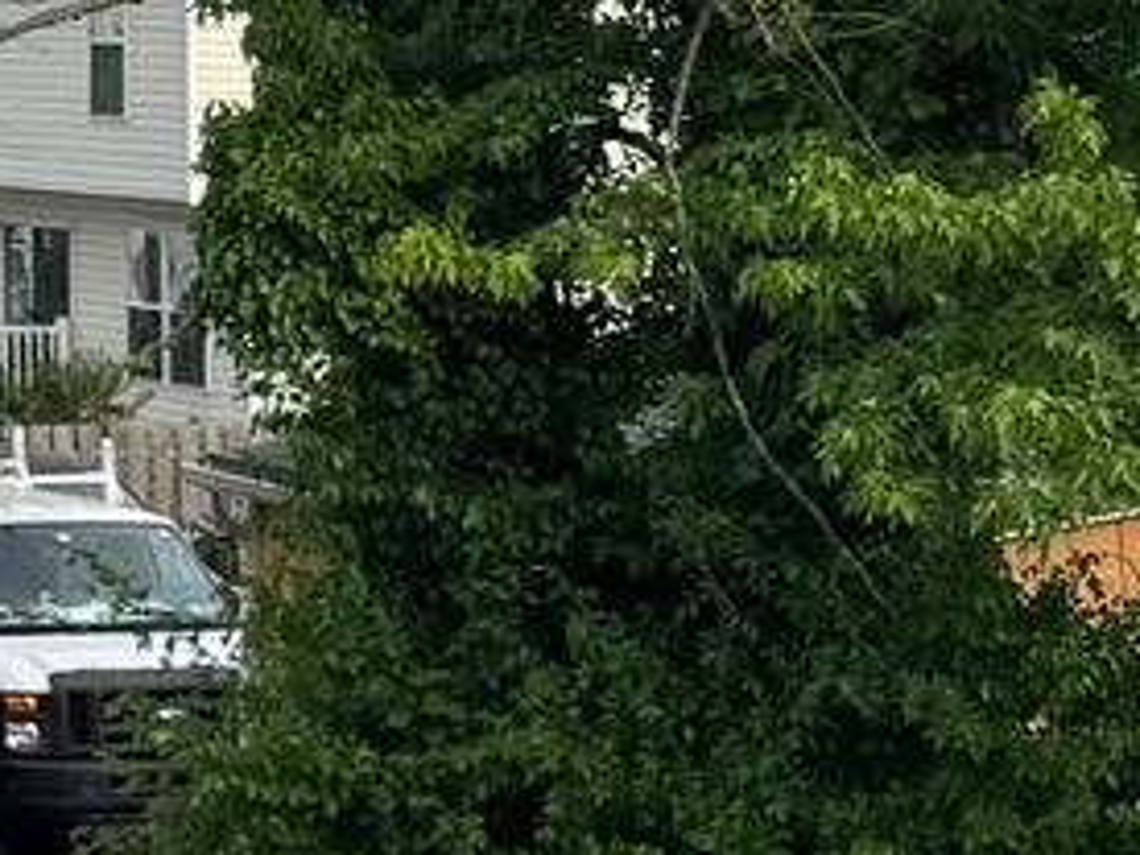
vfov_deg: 8.2
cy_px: -297
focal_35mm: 178
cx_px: -2028
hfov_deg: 9.3
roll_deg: -1.1
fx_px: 5862
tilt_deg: +1.9
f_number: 1.78
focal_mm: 6.76
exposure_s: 1/3096
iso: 80
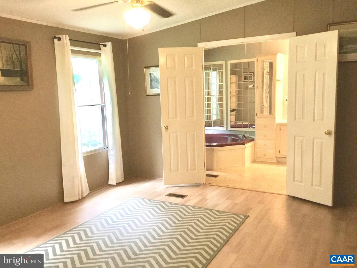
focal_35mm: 31
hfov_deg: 58.4
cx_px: 178
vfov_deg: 45.4
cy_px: 134
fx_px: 320
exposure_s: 1/30
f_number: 2.4
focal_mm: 3.3
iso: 160
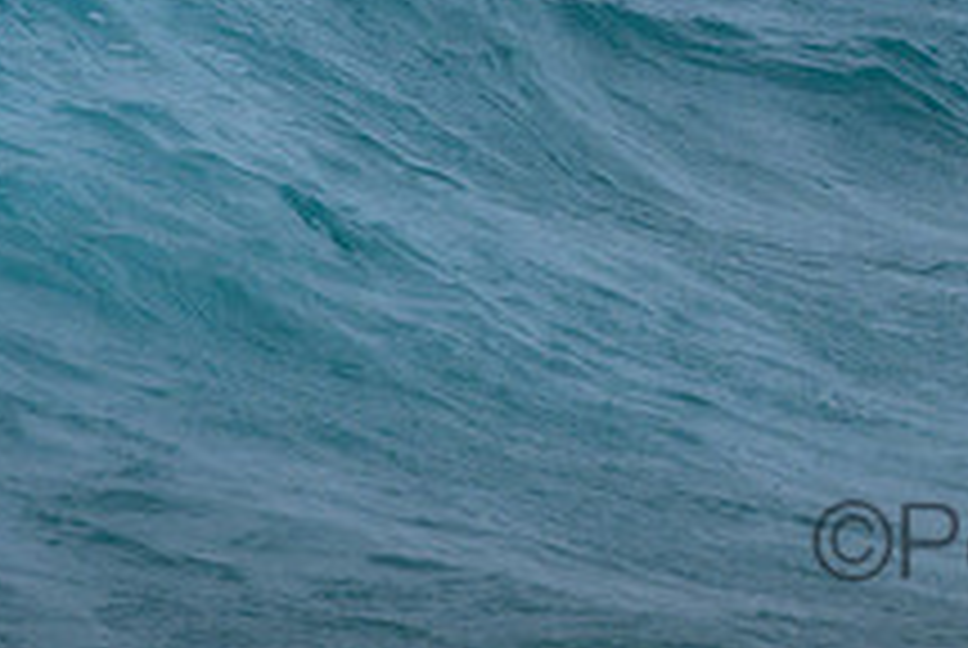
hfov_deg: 1.4
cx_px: 1142
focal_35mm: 1482
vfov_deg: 0.9
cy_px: -233
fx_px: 39903
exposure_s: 1/2000
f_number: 9
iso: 500
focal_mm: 400
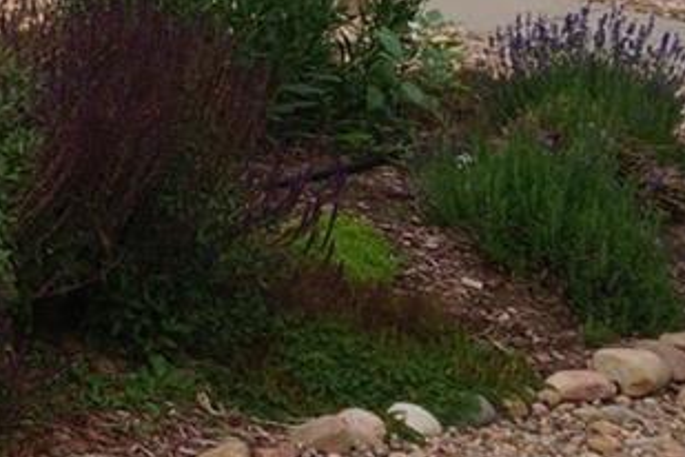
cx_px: -975
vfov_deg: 8.2
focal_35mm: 155
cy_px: -585
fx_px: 2949
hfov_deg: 11.1
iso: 100
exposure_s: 1/80
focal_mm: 20
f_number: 9
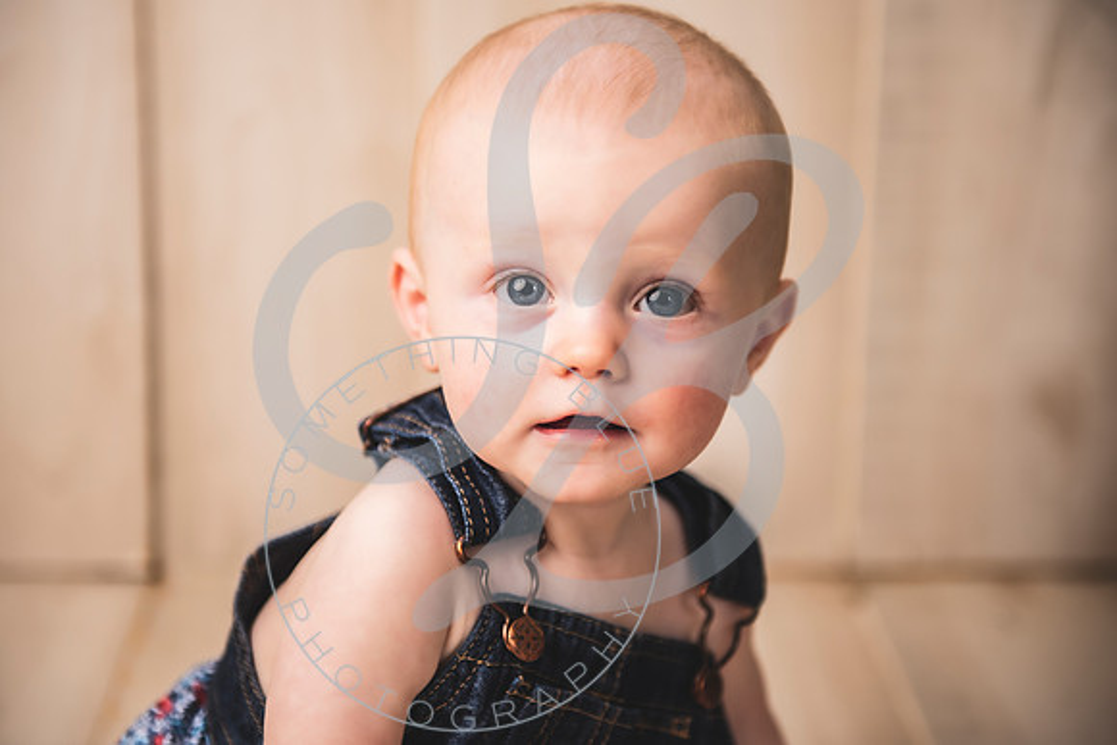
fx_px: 2262
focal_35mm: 73
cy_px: 372
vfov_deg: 18.7
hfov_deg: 27.7
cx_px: 558
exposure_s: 1/200
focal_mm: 70
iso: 200
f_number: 2.8
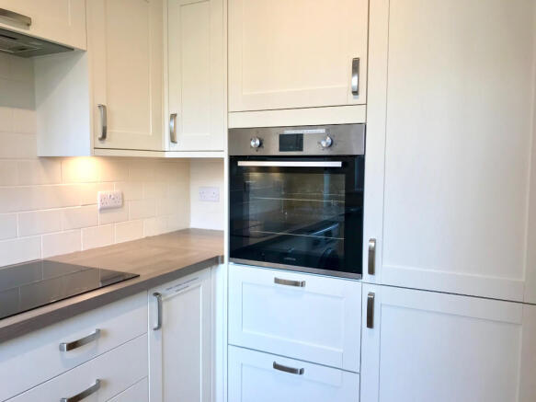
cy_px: 201
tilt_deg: -3.9
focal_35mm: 28
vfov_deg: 49.7
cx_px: 268
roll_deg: -0.3
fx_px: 433
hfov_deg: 63.5
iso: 25
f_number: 1.8
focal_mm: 3.99
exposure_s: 1/50
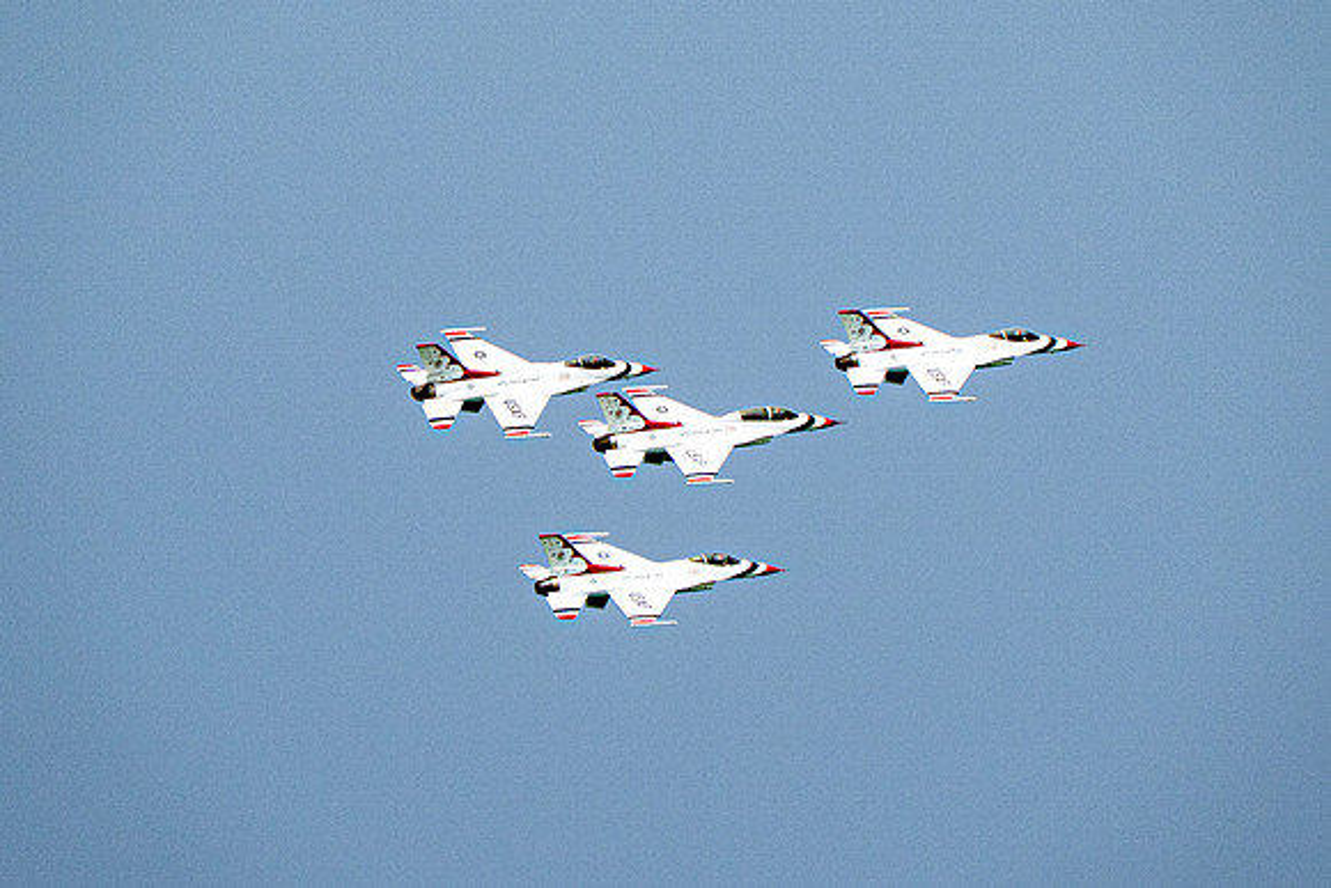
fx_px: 33451
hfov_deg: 2.3
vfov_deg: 1.5
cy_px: 416
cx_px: 713
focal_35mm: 905
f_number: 8
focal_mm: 400
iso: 800
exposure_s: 1/2000
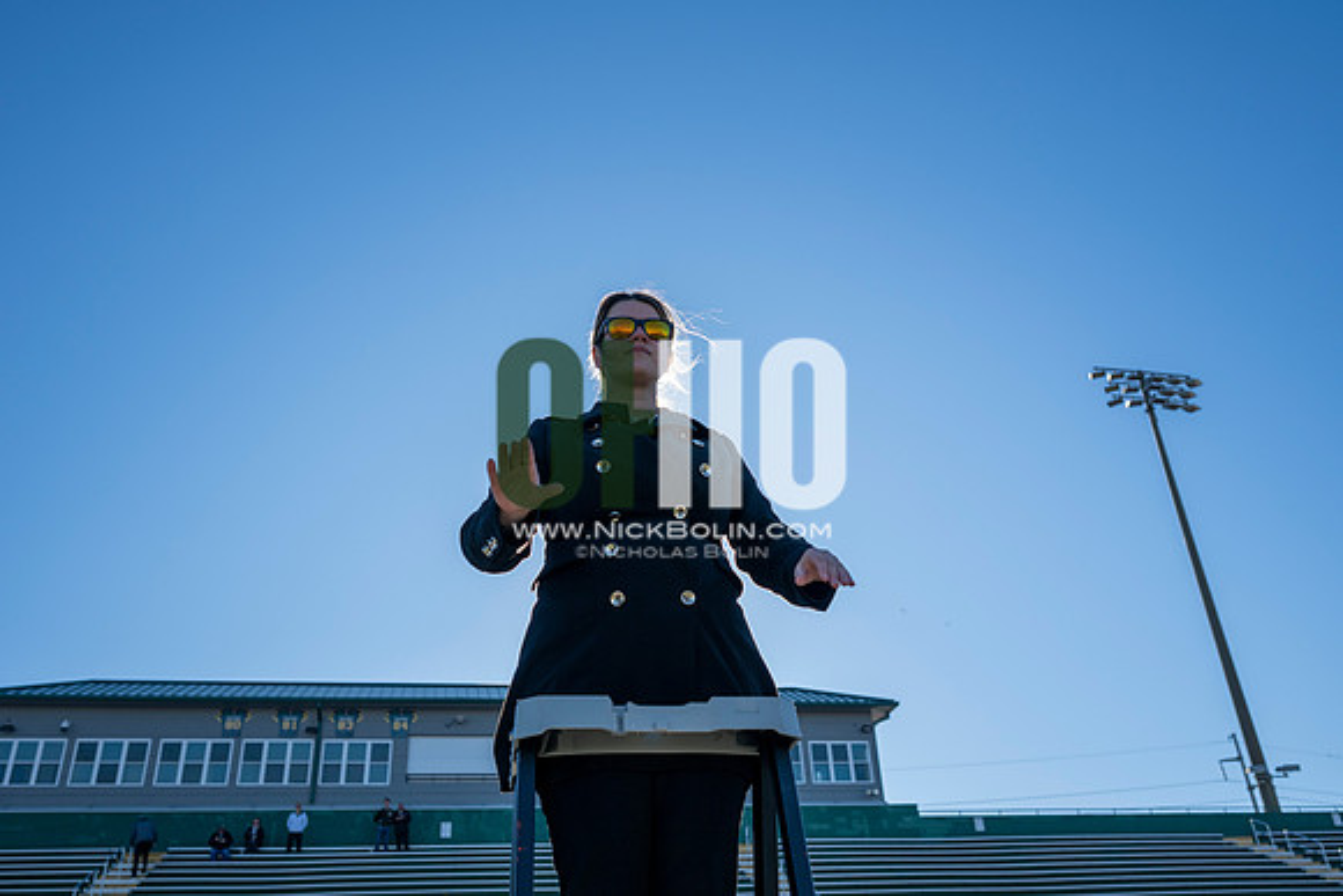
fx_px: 1119
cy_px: 448
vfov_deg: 43.6
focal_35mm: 30
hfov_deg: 61.9
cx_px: 672
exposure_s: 1/2000
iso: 250
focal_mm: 30
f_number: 4
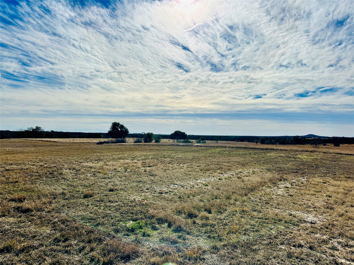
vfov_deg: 56.8
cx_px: 177
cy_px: 132
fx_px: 245
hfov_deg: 71.6
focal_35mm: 24
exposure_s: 1/18519
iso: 80
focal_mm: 6.86
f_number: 1.78
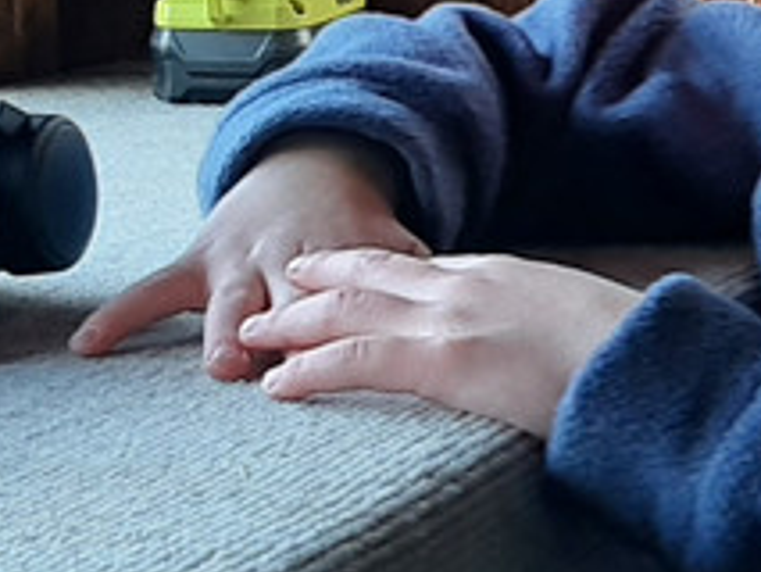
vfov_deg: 11.3
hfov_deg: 15.1
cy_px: 64
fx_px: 2860
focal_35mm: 130
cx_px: 577
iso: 50
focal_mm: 3.93
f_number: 1.7
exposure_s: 1/50
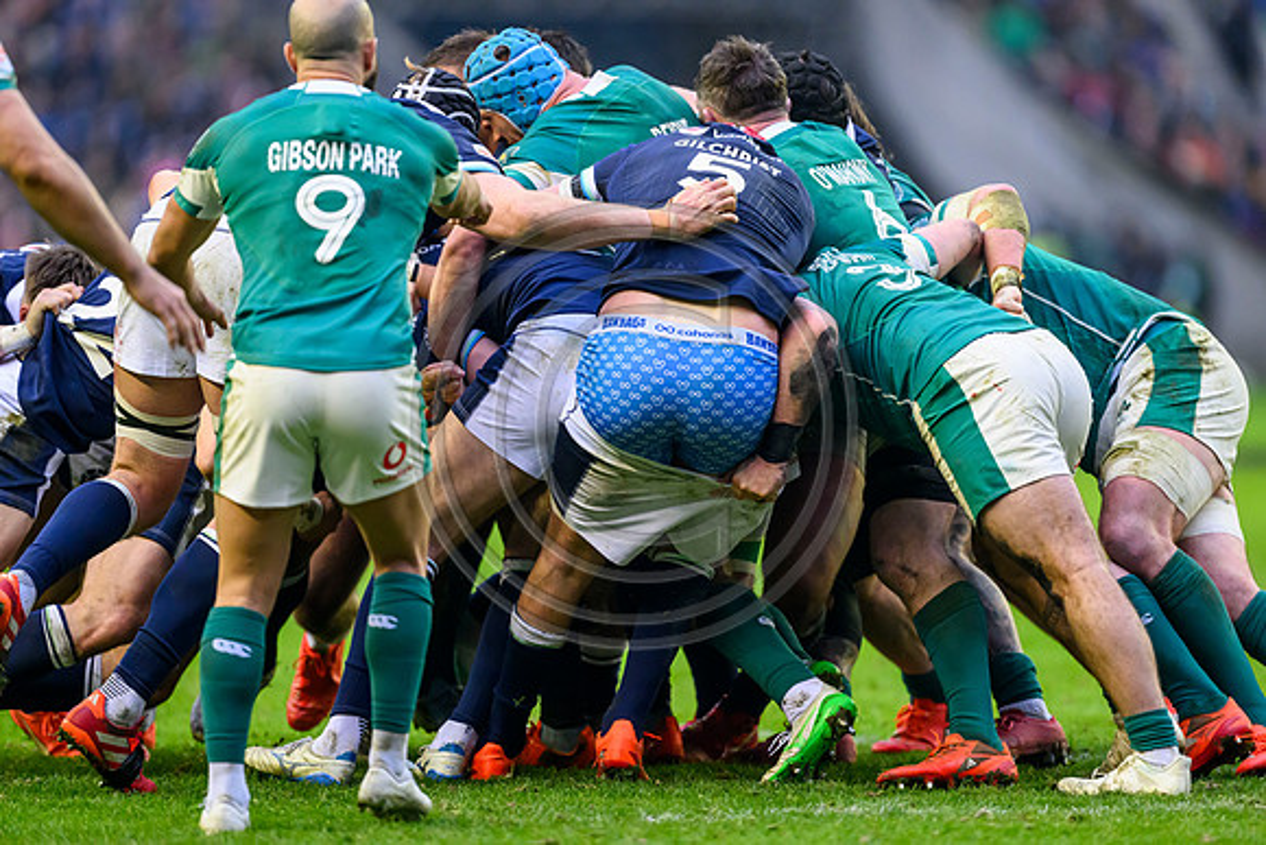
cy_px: 422
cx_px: 633
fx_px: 14069
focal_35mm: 400
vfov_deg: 3.4
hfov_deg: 5.2
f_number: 2.8
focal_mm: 400
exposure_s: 1/2000
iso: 5000
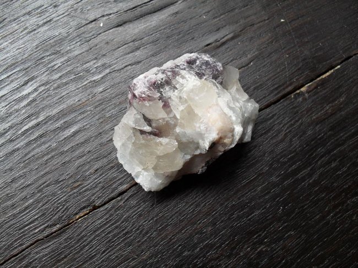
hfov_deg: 52.6
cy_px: 134
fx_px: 362
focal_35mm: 35
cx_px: 179
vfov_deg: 40.7
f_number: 3.2
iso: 120
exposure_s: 1/45
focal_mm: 6.3
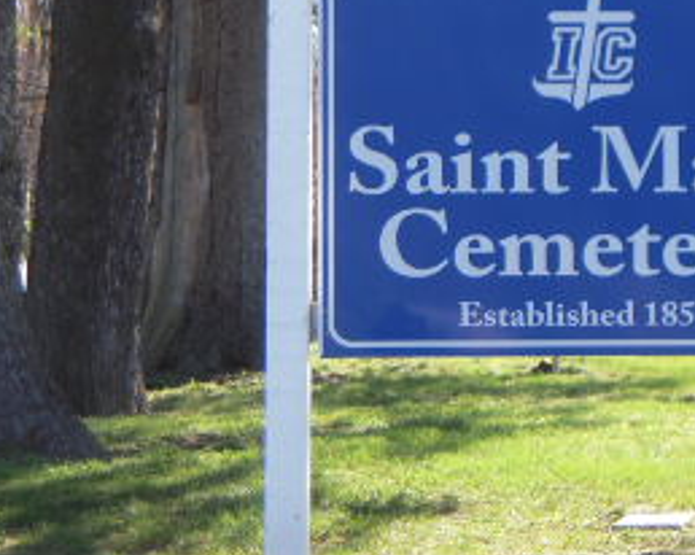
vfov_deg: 10.8
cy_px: 199
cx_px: 587
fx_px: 2939
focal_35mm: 143
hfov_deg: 13.4
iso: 100
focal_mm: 10.5
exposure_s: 1/160
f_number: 3.9
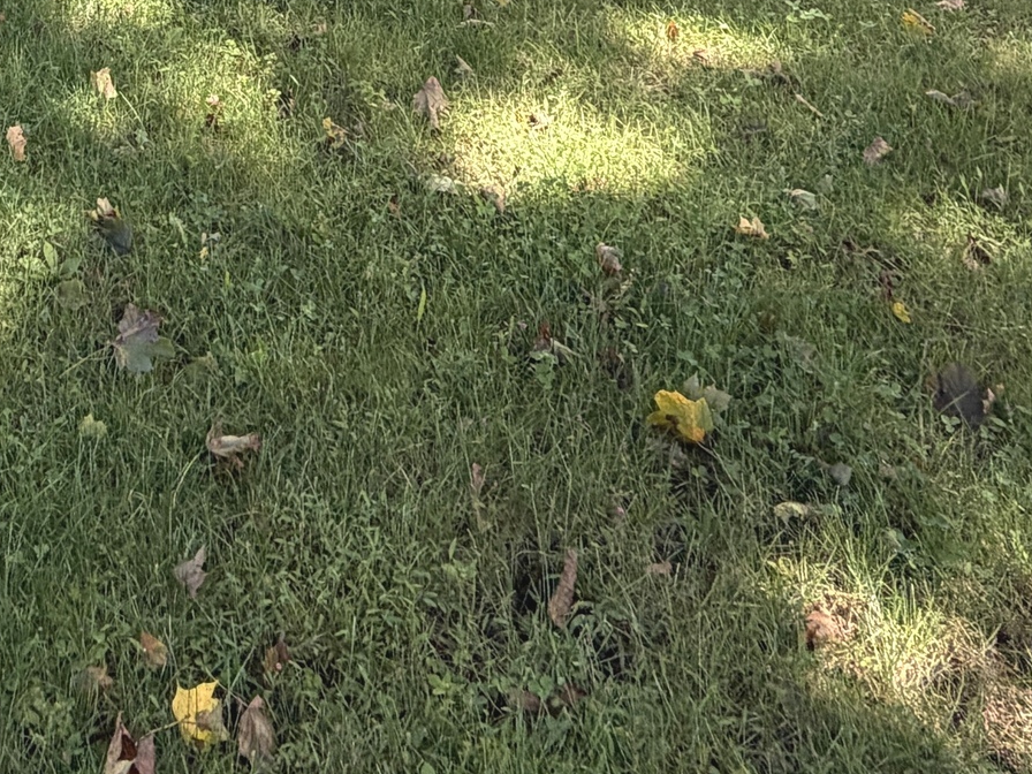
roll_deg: -0.8
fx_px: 1431
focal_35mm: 48
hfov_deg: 37.2
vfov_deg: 23.0
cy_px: -460
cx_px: 112
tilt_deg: -0.4
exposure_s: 1/502
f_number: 2.2
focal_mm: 2.22
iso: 64
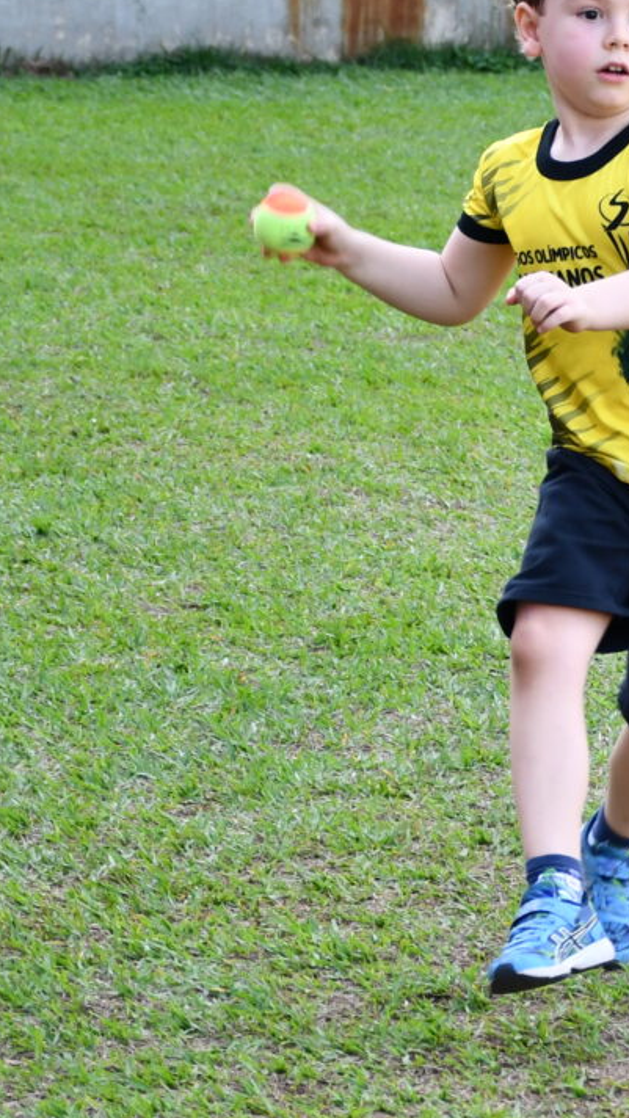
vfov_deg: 9.8
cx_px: 938
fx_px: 6524
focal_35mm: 220
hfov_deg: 5.5
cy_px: 596
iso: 400
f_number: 5.6
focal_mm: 52
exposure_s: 1/250
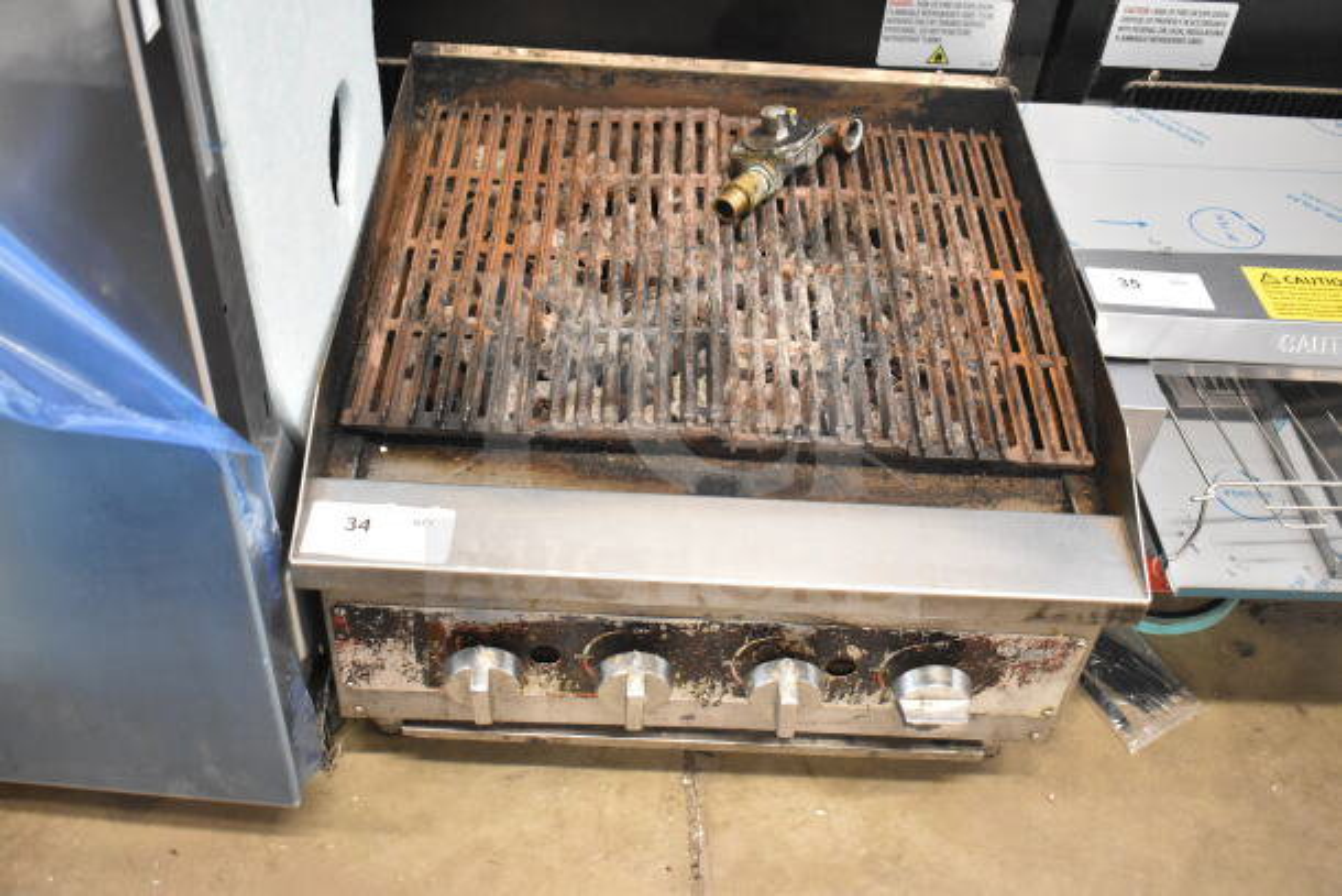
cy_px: 448
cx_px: 671
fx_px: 1342
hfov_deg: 53.1
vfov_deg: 36.9
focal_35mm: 36
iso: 3200
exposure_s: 1/40
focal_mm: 24
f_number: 4
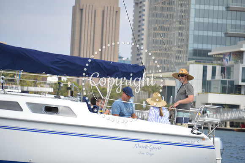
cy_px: 82
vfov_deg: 6.8
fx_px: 1377
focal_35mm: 202
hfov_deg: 10.2
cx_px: 122
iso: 110
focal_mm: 135
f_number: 5.6
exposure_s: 1/500
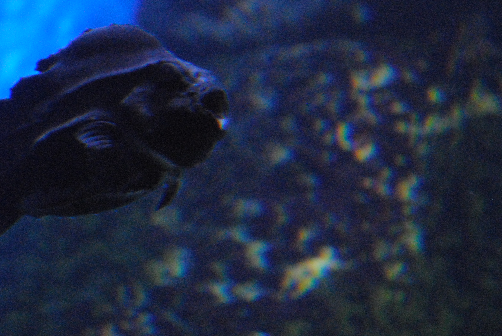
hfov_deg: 14.2
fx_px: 2009
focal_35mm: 144
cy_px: 135
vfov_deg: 9.6
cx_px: 153
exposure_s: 1/25
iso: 1600
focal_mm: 55
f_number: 5.6
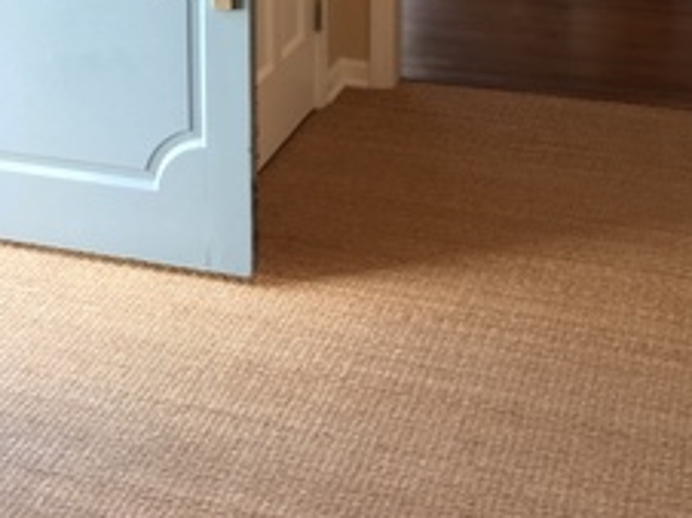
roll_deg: +1.7
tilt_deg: -10.3
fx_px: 1538
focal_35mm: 77
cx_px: 153
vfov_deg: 18.0
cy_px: -135
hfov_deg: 25.0
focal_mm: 4.15
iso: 32
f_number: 2.2
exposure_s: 1/30
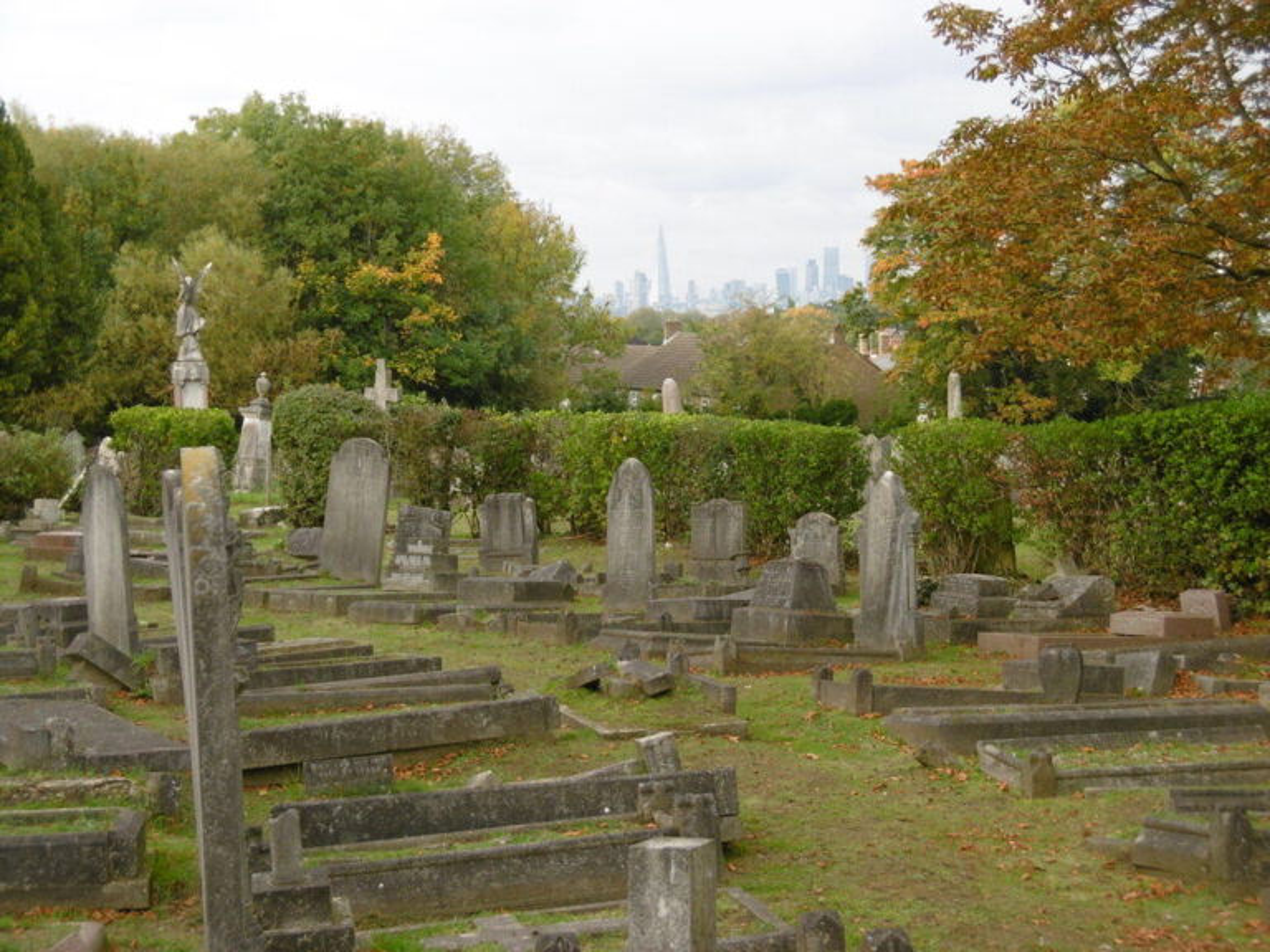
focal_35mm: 59
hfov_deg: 32.7
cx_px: 635
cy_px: 476
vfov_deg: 24.8
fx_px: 2165
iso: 100
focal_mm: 10.5
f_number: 4.2
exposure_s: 1/160
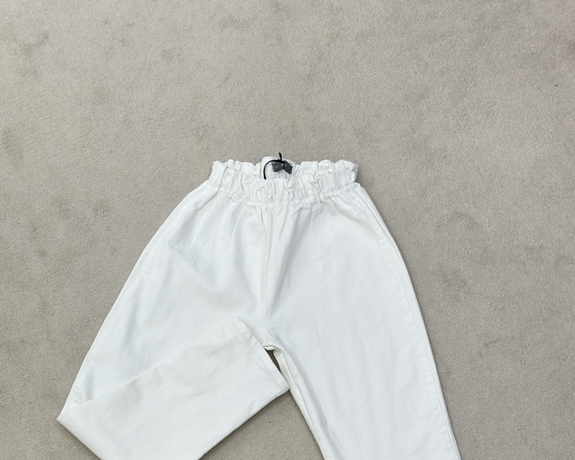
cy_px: 367
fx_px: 1072
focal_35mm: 63
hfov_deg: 30.0
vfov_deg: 23.9
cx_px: 289
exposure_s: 1/393
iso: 80
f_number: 1.78
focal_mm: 6.86
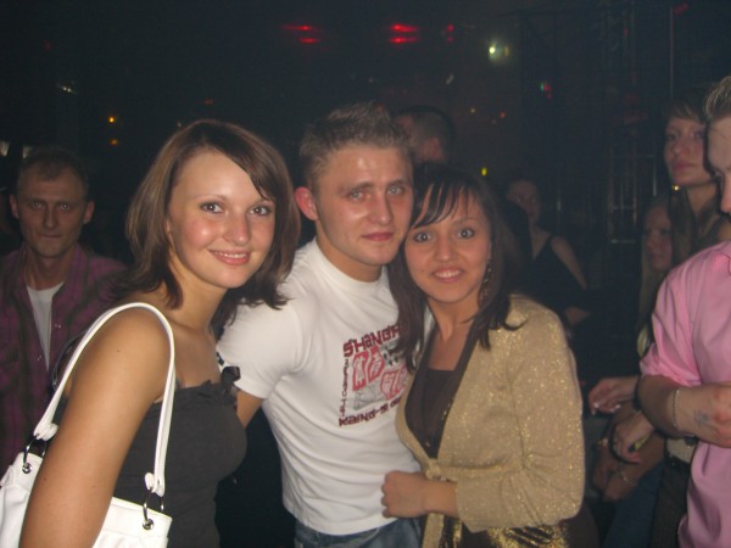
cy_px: 274
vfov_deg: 37.7
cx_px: 366
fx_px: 802
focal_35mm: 38
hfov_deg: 49.0
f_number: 2.8
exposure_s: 1/60
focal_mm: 7.9
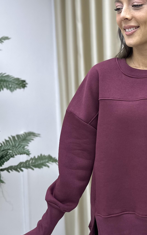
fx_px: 320
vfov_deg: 40.2
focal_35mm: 50
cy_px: 138
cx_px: 144
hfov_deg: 24.7
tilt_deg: -8.5
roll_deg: -0.2
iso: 80
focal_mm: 6.86
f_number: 1.78
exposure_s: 1/298
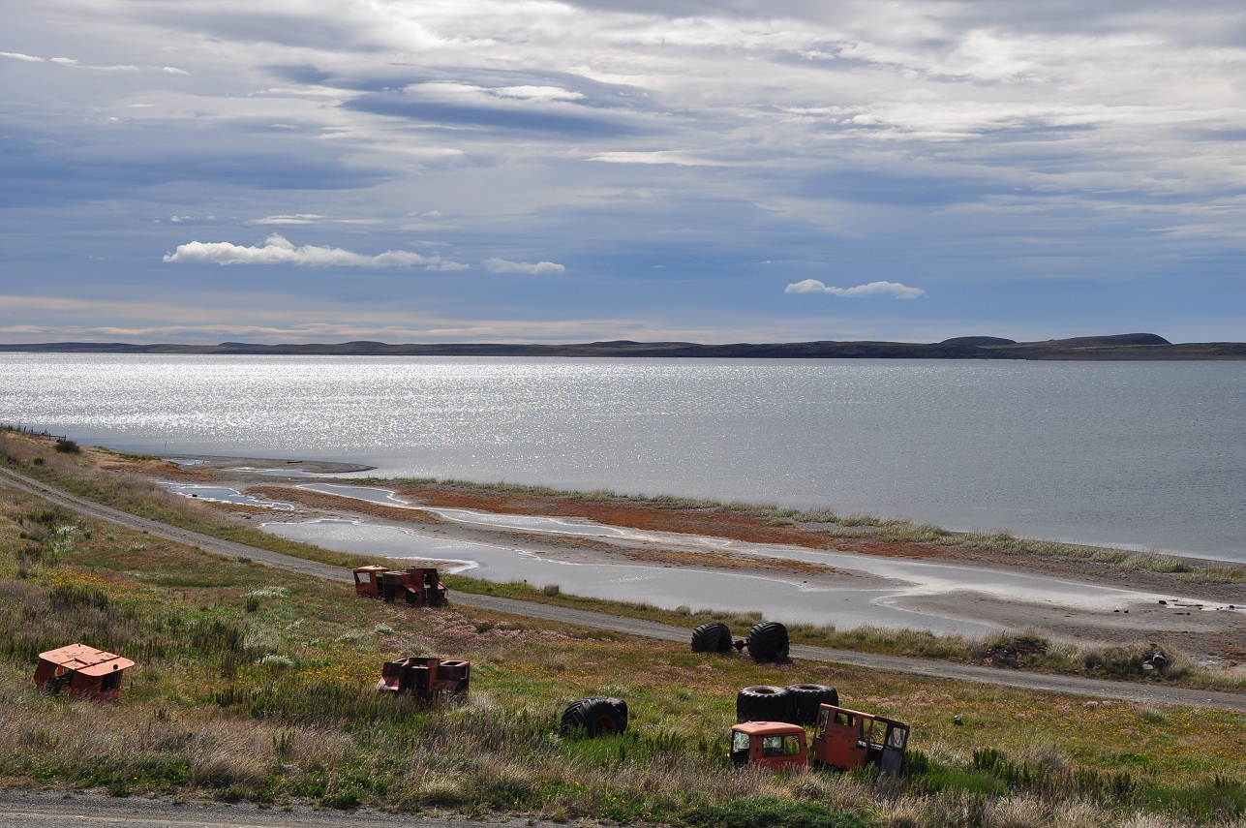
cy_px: 414
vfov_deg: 21.5
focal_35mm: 63
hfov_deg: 31.9
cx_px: 623
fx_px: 2178
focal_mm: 42
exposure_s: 1/640
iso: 200
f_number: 11
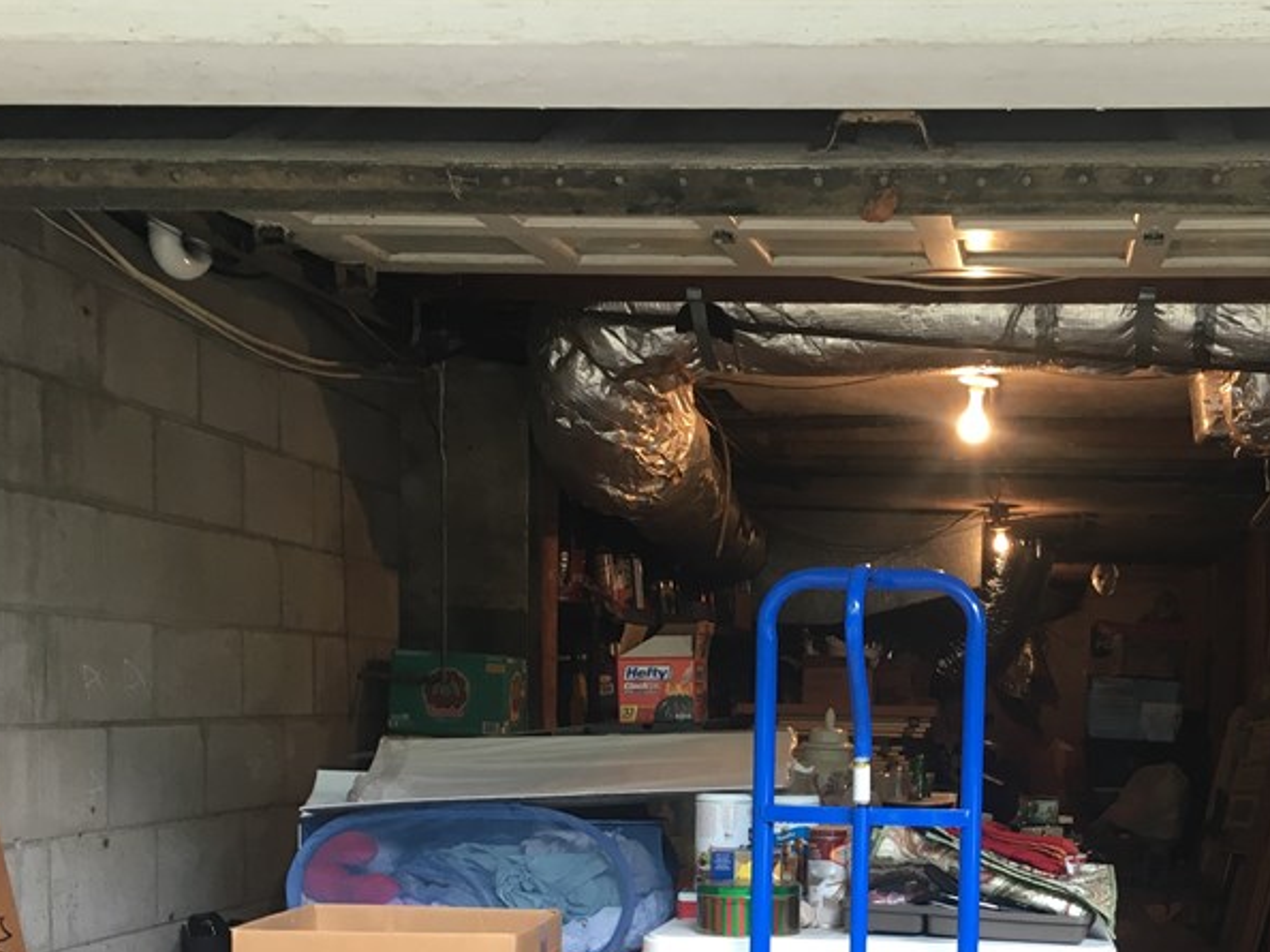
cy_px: 802
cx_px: 928
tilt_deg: -2.3
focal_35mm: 50
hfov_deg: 37.4
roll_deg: -0.2
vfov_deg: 28.3
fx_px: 1834
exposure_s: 1/30
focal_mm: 4.15
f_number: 2.2
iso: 32
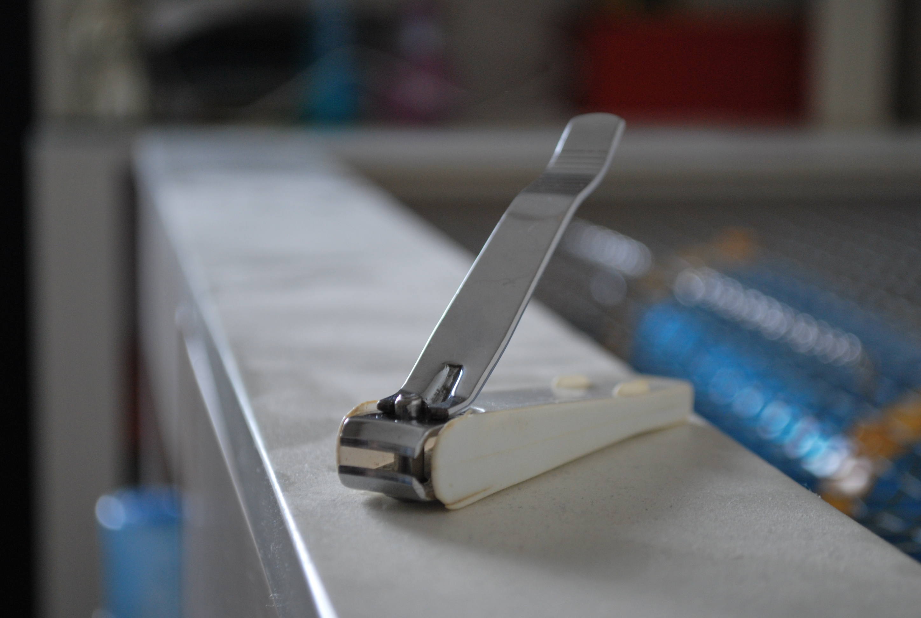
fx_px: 2115
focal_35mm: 82
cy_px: 309
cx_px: 460
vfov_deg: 16.6
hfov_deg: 24.6
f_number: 5.6
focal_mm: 55
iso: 400
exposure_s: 1/40
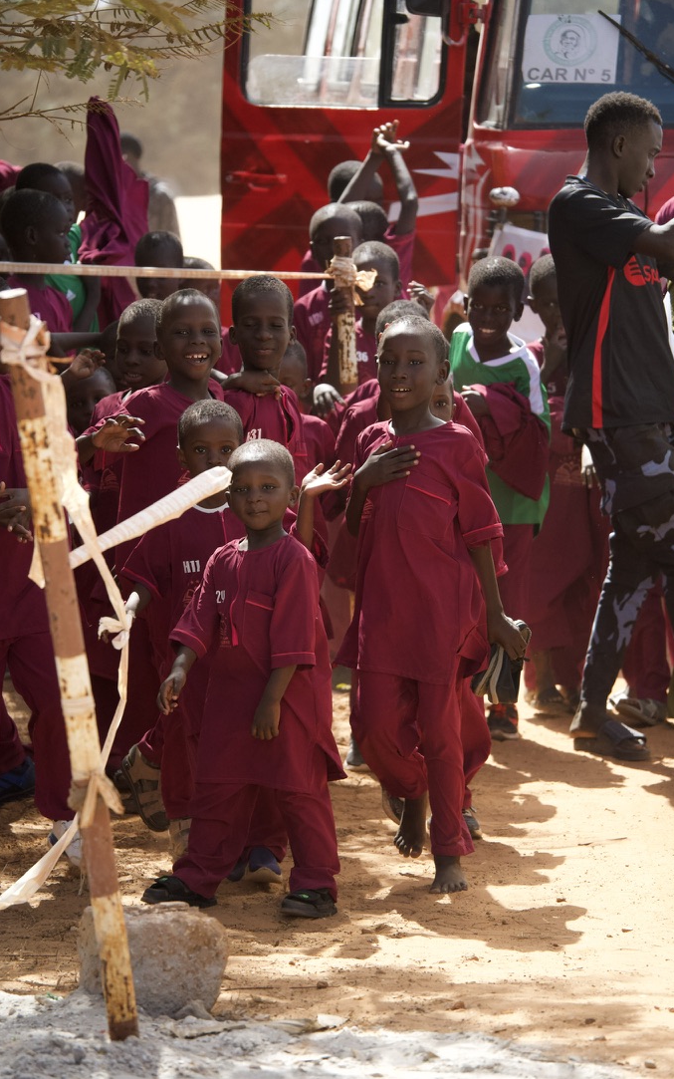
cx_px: 328
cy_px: 539
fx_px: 5525
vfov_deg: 11.1
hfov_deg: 7.0
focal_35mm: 188
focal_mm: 184
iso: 2500
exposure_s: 1/2500
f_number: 6.3
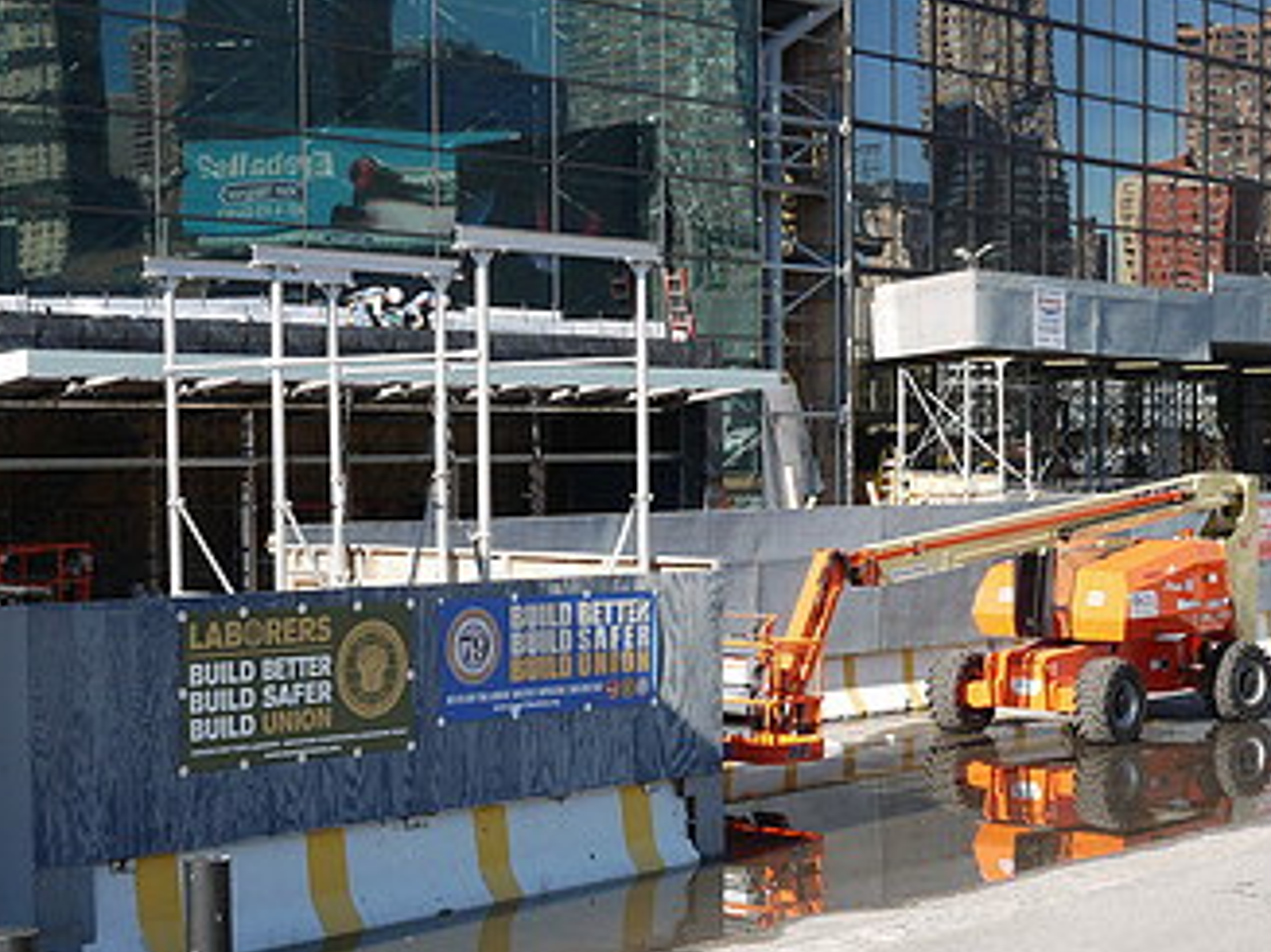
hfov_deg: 27.4
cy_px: 585
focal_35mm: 71
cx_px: 618
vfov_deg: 20.7
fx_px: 2606
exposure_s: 1/125
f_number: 9
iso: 100
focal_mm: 20
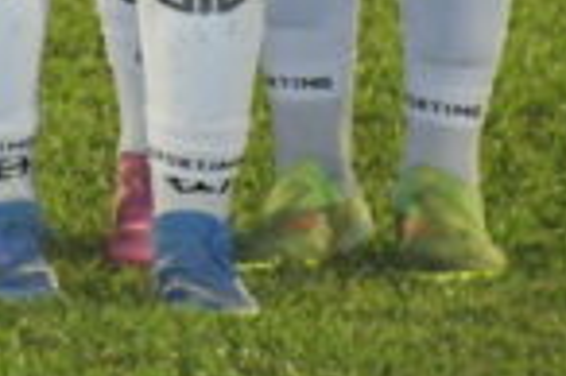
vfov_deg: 2.2
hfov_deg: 3.3
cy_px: -593
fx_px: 9580
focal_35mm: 610
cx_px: -740
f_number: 5
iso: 2000
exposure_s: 1/160
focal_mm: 66
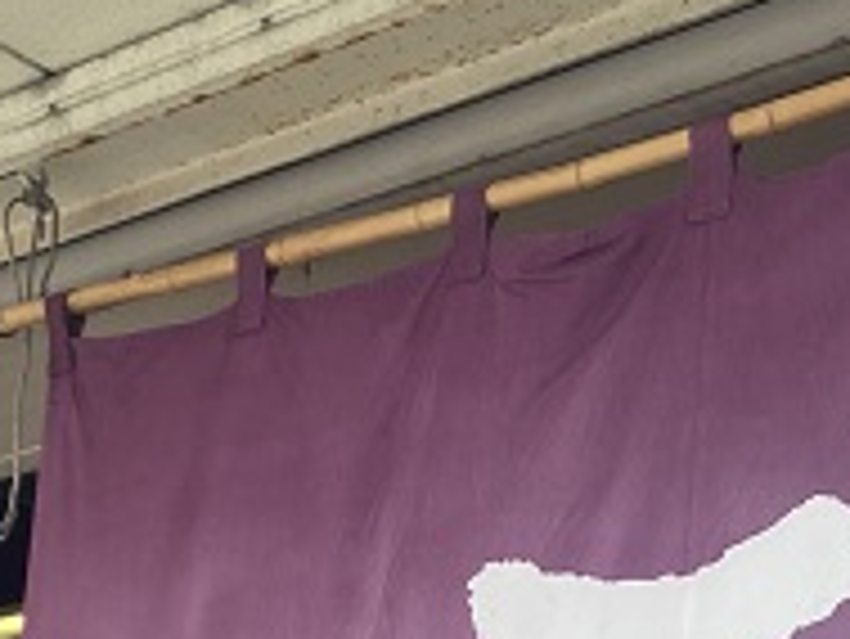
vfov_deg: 13.4
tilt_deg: +4.7
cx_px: 472
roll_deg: -4.3
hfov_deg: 19.8
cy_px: 1156
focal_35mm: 99
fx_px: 2433
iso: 32
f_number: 1.8
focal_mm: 4.25
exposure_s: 1/1025
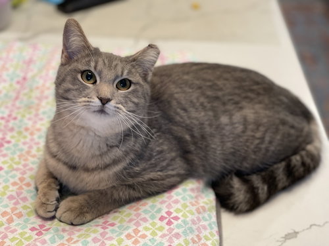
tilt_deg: -33.1
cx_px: 164
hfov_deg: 30.3
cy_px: 123
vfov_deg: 22.9
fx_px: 608
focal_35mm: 64
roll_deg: -2.3
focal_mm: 7.5
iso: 200
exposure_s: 1/40
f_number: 2.2
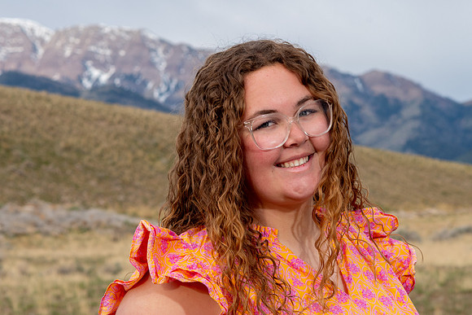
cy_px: 127
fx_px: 1991
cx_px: 216
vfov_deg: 9.0
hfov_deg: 13.5
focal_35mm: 152
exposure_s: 1/80
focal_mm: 85
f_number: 11
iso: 200
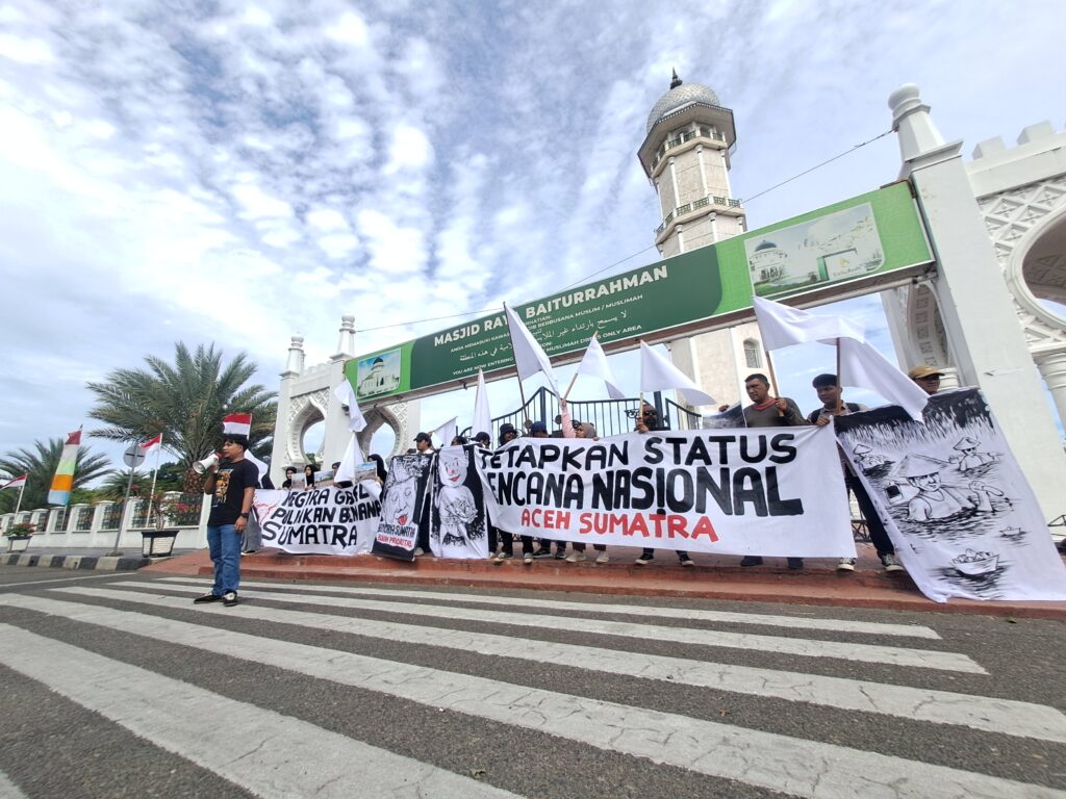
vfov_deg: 89.9
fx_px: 400
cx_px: 533
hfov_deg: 106.2
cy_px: 400
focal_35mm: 13
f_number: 2.2
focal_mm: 1.42
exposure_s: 1/887
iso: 40
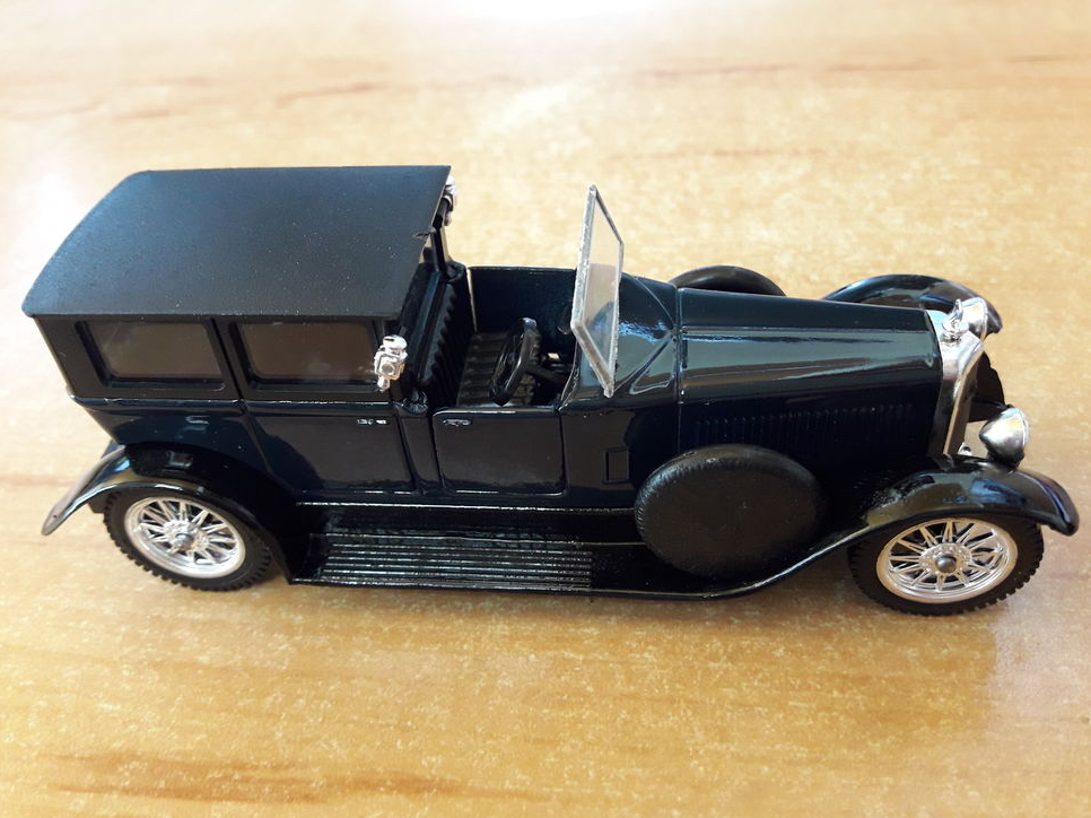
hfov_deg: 61.7
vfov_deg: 48.2
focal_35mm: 29
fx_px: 914
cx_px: 532
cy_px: 406
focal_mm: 3.7
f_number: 1.9
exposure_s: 1/25
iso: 160
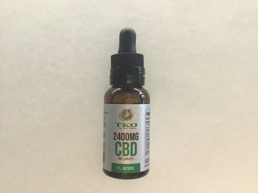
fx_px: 231
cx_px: 129
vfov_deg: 45.4
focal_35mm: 31
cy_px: 96
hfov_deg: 58.4
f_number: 2.4
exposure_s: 1/30
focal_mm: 3.3
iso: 200
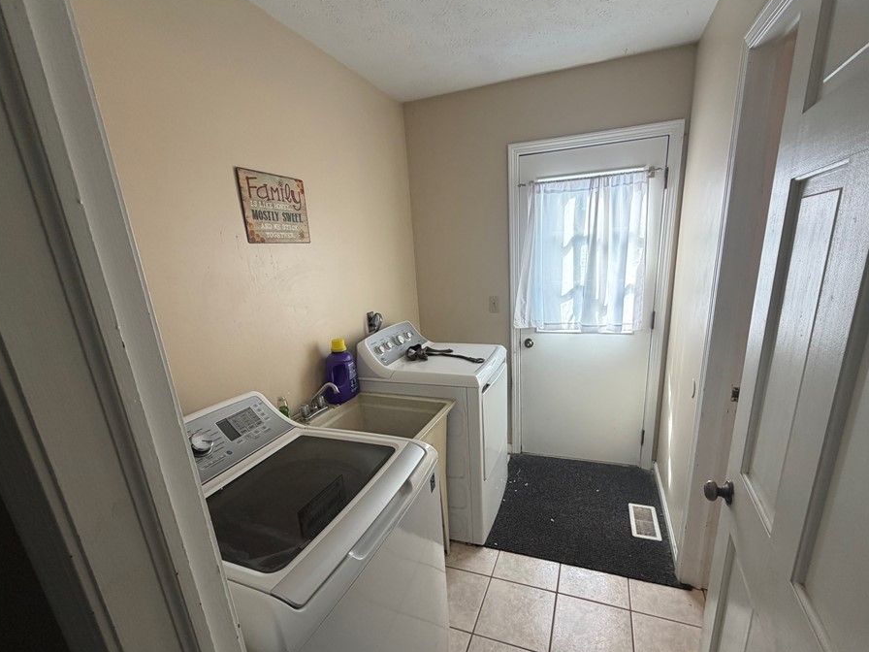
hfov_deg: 94.5
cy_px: 366
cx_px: 451
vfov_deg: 77.8
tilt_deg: -14.5
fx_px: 402
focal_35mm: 16
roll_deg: +3.7
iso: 160
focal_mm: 2.22
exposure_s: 1/121
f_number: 2.2
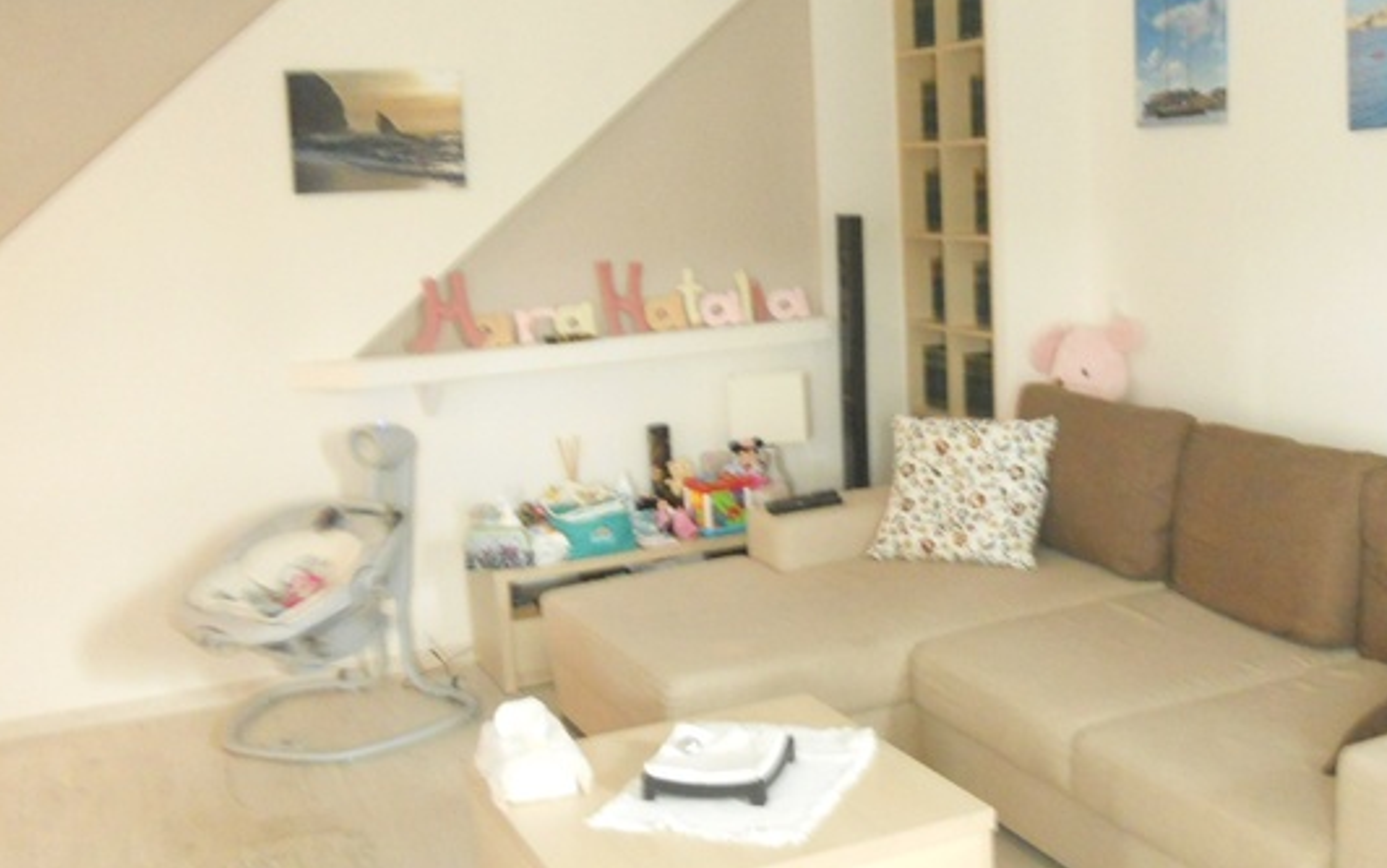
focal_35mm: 43
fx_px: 1626
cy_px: 446
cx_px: 853
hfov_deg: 45.9
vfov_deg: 29.9
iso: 400
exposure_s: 1/6
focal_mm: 4.9
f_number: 3.2
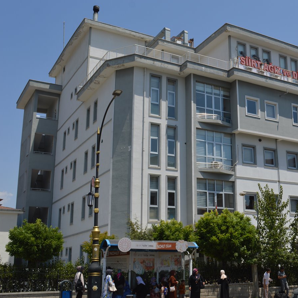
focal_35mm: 45
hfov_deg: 36.9
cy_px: 149
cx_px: 225
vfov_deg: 37.8
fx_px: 435
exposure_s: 1/320
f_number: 9
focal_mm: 23
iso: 100
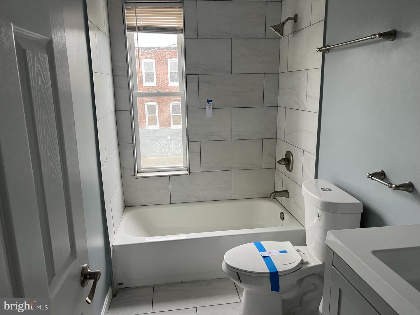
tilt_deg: -12.0
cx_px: 210
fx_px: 315
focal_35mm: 26
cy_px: 158
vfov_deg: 53.1
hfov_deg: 67.3
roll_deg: +0.6
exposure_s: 1/97
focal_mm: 5.7
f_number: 1.5
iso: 125
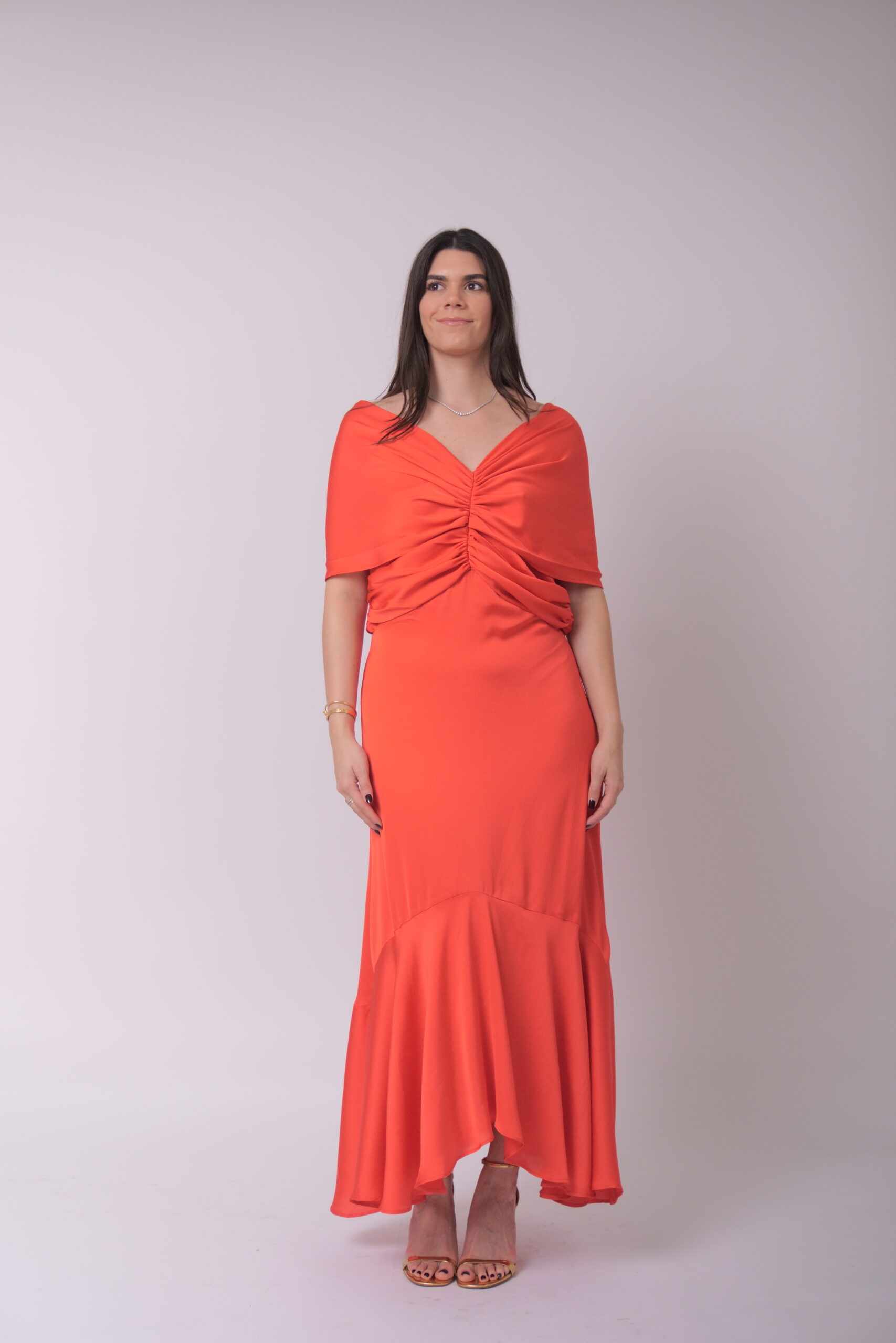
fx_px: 1960
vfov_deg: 37.8
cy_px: 672
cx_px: 448
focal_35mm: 52
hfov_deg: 25.8
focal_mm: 35
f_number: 5.6
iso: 400
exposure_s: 1/250
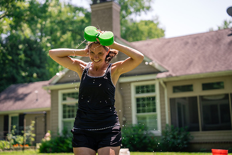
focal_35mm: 70
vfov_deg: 19.5
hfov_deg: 28.8
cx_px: 116
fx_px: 451
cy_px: 78
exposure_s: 1/1600
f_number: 2.8
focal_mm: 70
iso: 250
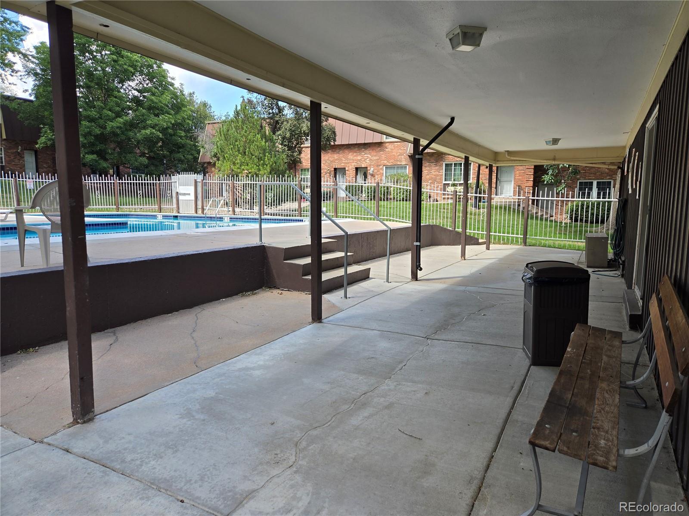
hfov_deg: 73.9
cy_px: 258
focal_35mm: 23
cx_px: 344
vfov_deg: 58.9
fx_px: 458
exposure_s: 1/334
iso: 25
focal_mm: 5.4
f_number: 1.8
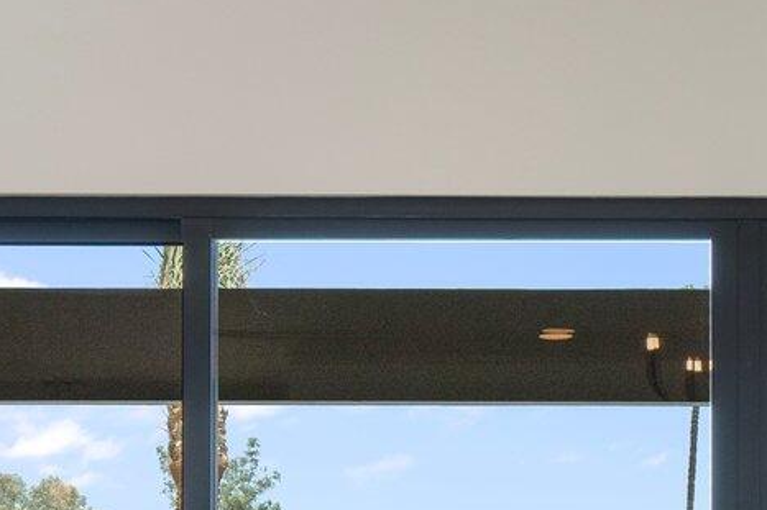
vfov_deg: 9.8
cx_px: 747
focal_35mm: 136
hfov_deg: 14.9
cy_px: 770
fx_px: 2896
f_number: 8
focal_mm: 31
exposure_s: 1/80
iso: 1000
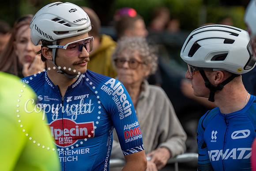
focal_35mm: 227
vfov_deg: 6.0
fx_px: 1616
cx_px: 72
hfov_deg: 9.0
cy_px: 58
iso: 800
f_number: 3.5
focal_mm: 158
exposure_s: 1/800
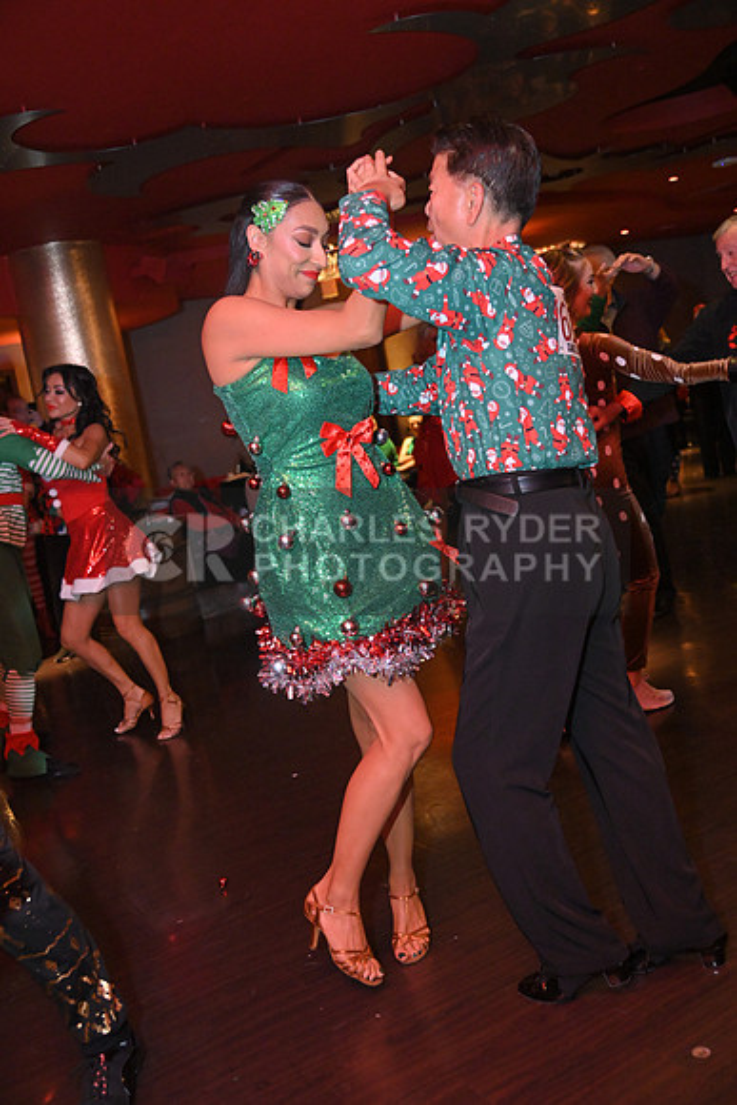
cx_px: 368
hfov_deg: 35.1
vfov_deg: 50.7
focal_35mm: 38
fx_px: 1166
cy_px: 552
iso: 4000
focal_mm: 38
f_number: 4
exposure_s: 1/100
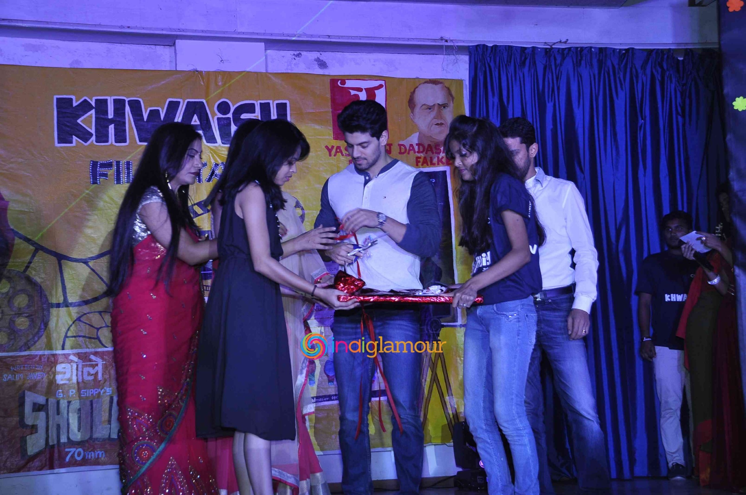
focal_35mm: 66
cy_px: 248
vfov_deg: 20.6
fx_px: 1366
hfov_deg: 30.5
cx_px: 373
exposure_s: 1/100
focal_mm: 44
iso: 400
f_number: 5.6
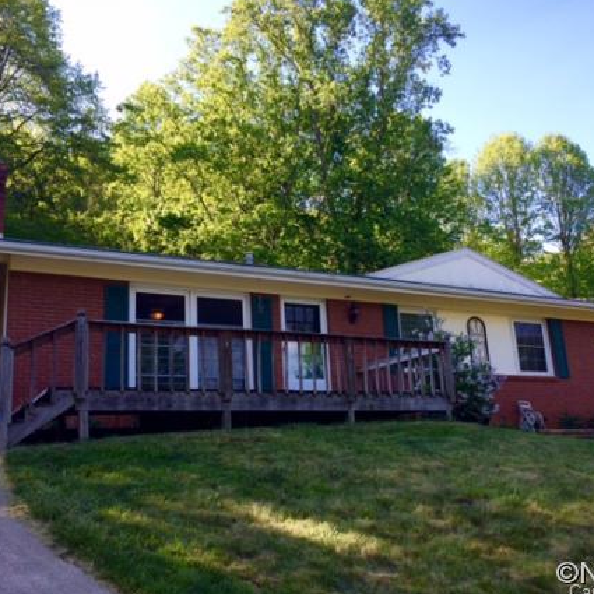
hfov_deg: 47.2
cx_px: 324
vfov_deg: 47.2
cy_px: 300
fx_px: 679
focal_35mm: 35
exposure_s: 1/547
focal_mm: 4.15
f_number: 2.2
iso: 32
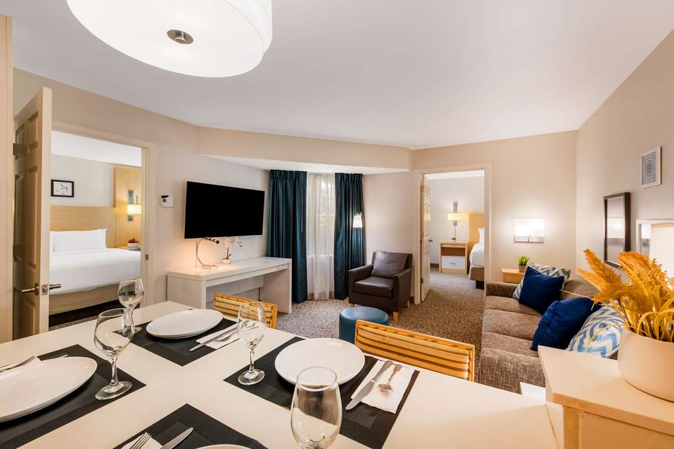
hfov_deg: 104.3
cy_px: 224
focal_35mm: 14
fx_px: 262
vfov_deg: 81.2
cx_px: 337
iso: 320
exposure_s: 1/3
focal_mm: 14
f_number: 11
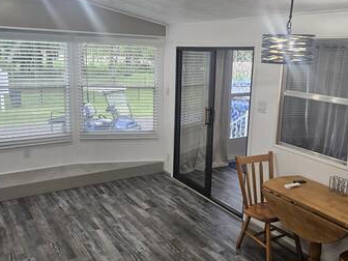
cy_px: 122
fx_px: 352
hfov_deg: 52.4
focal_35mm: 35
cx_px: 203
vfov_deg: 40.7
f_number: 1.7
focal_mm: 6.3
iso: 250
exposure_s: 1/120
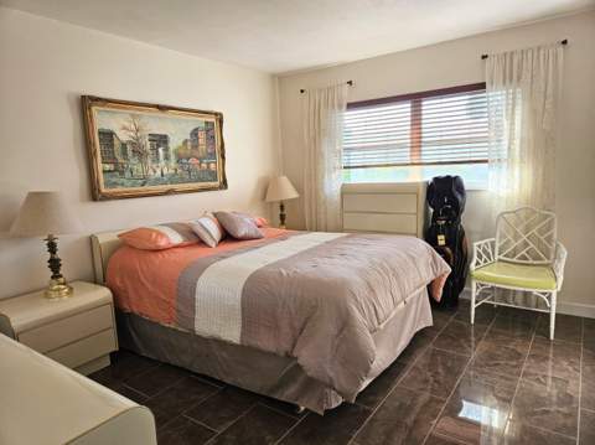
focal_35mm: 23
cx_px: 298
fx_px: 395
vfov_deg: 58.8
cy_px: 222
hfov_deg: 74.0
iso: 160
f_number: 1.8
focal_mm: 5.4
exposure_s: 1/180
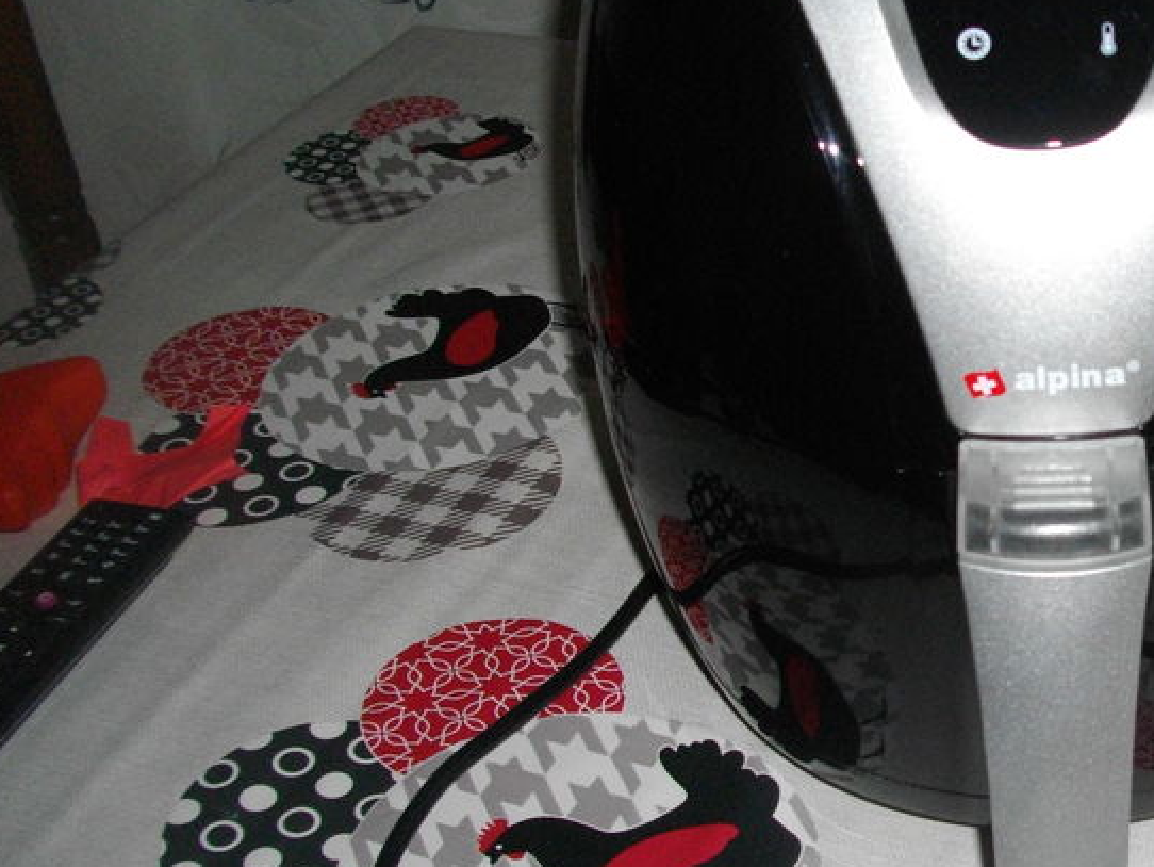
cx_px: 1016
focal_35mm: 59
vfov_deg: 24.8
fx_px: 1968
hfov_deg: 31.3
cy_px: 430
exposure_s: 1/50
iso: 200
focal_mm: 5.7
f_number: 2.9
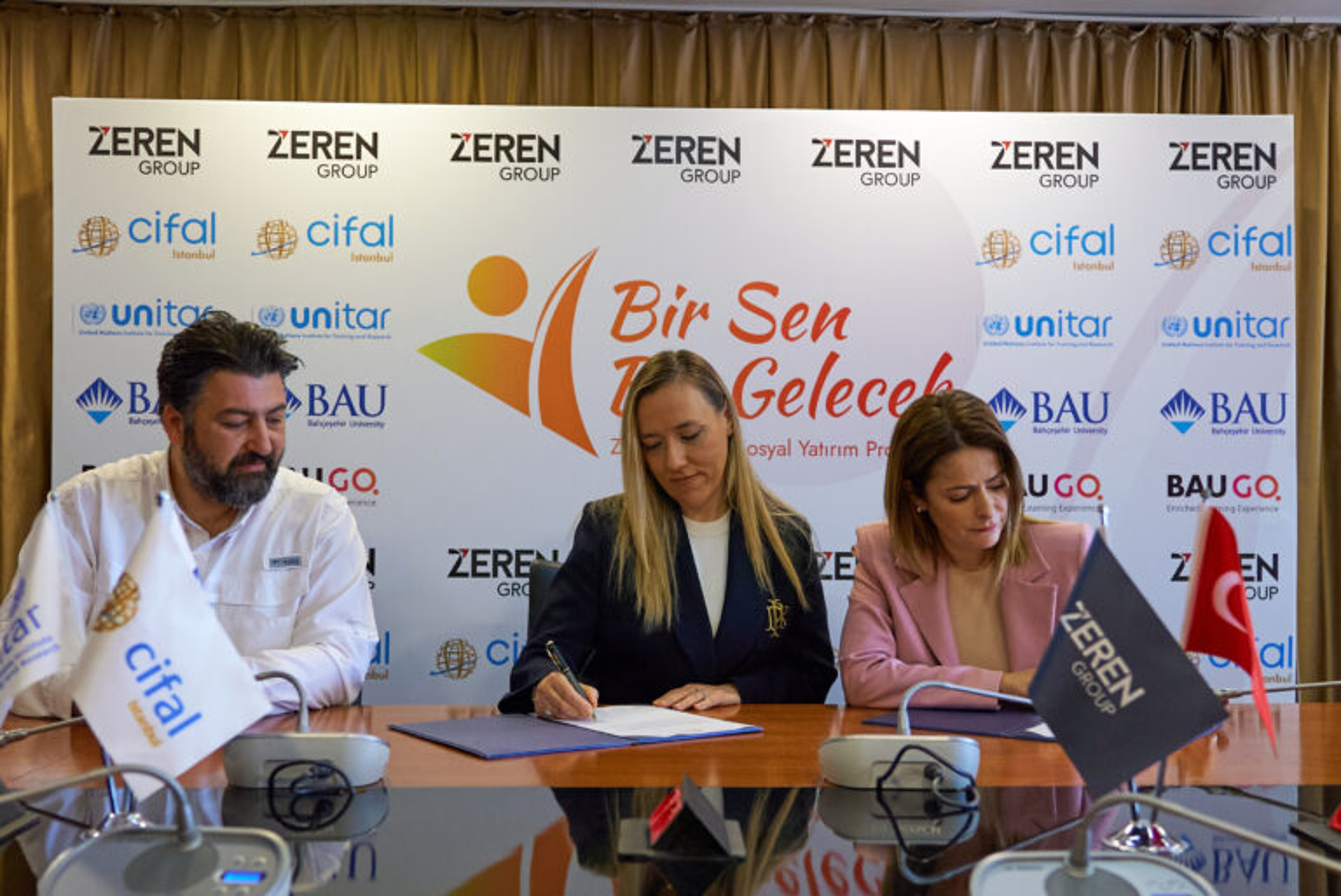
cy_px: 448
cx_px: 670
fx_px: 1342
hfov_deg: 53.1
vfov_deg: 36.9
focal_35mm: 36
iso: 1250
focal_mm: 24
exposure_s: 1/160
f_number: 2.8
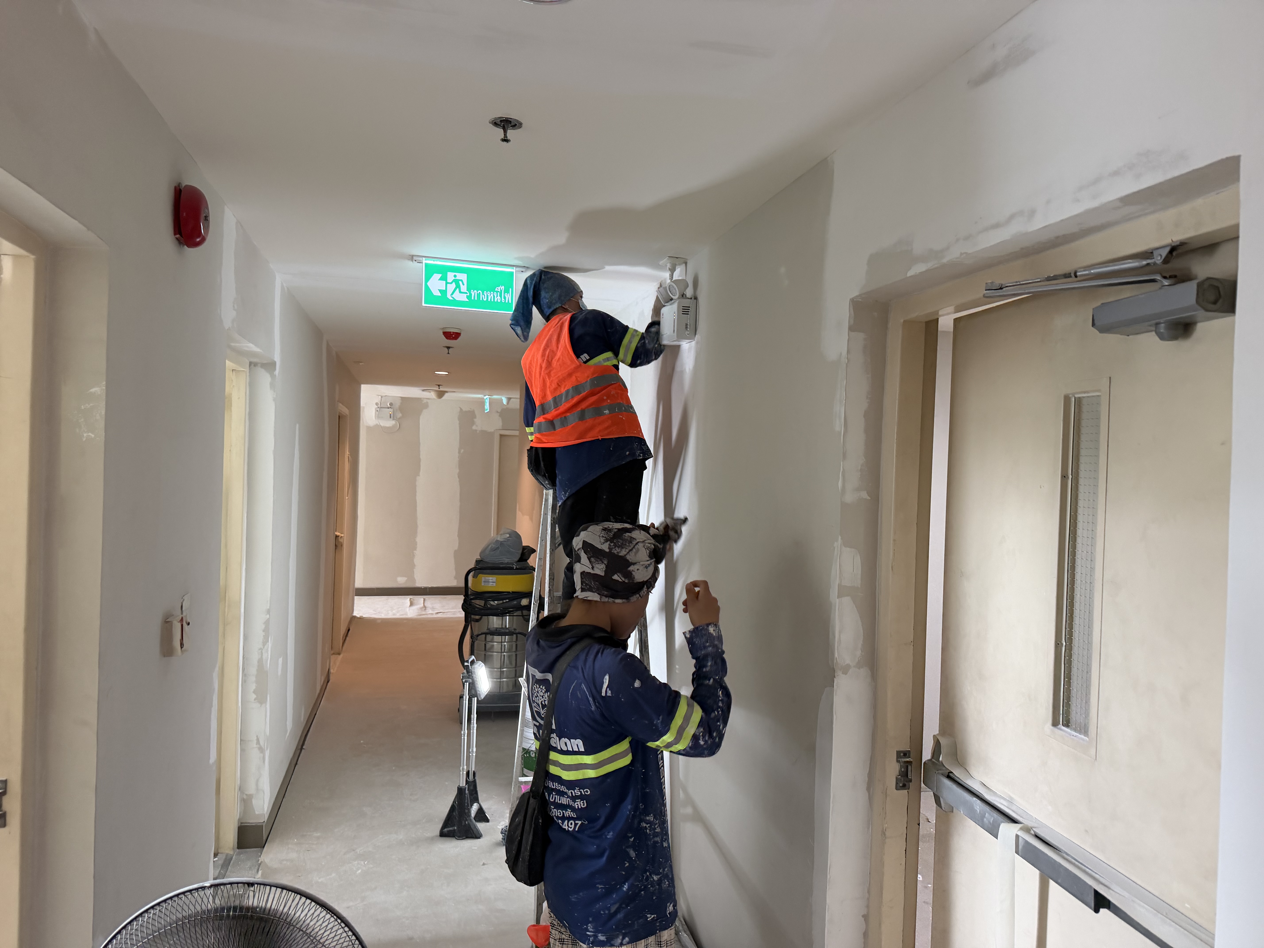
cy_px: 474
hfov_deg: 71.6
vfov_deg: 56.8
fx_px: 876
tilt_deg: -1.6
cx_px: 632
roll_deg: -2.2
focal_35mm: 24
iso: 250
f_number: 1.78
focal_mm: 6.76
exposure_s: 1/50
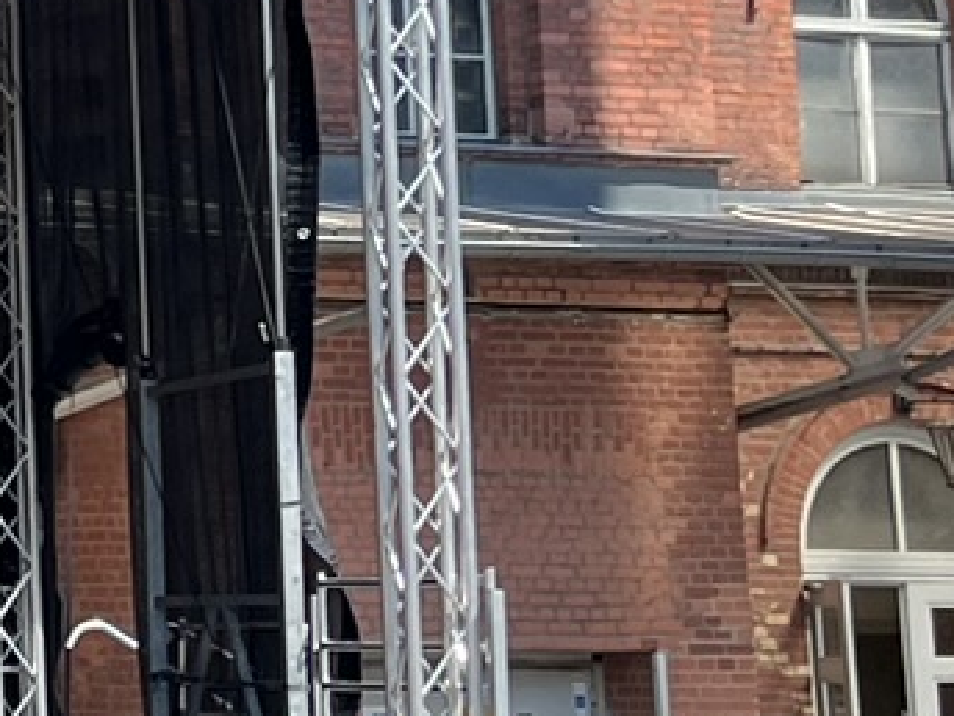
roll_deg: -0.2
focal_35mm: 155
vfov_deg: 9.5
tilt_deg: +9.3
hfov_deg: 11.2
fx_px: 4272
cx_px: -1118
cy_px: -130
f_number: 1.6
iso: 50
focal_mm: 5.1
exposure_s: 1/1517
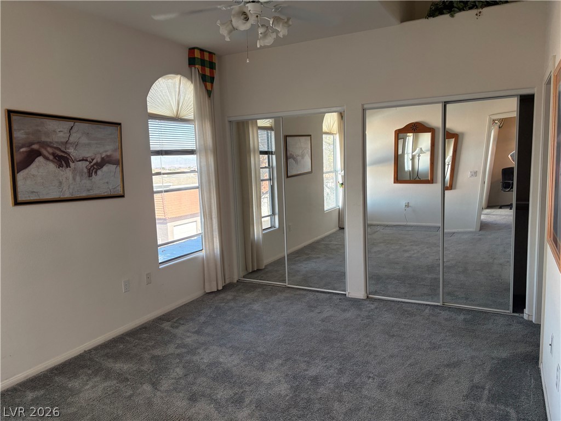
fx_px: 421
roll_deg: +2.5
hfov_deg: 67.3
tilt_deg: -8.1
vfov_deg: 53.1
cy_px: 210
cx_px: 280
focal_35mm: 26
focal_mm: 5.96
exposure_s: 1/142
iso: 125
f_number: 1.6
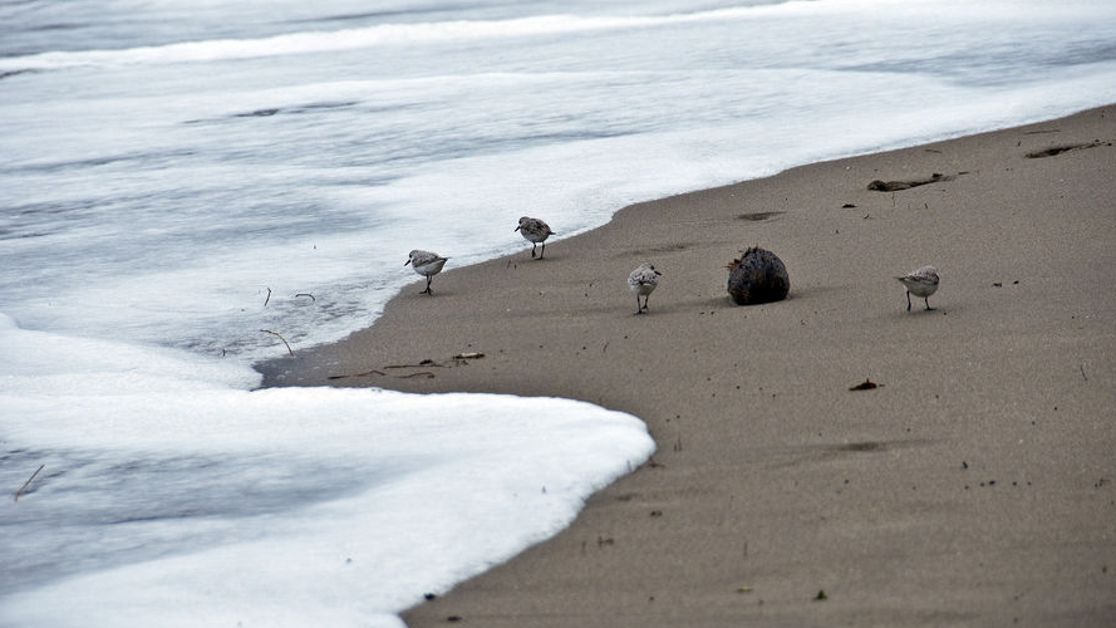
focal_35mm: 270
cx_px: 562
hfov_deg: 8.0
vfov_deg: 4.5
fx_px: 7990
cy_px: 292
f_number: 6.3
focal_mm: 170
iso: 200
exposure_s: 1/800
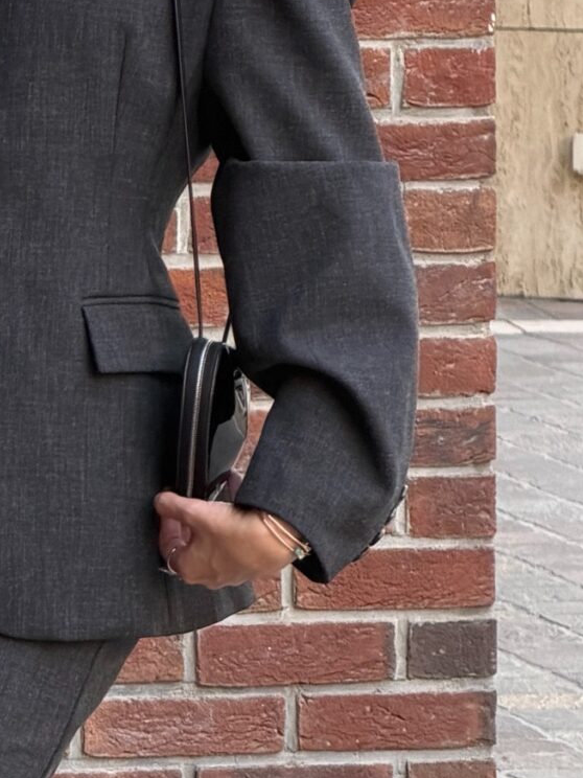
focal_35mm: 344
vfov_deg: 5.8
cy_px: 472
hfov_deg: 4.3
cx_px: -75
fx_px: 7725
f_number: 2.8
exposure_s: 1/121
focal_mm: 16.89
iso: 200
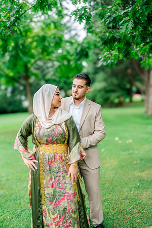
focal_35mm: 35
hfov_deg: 37.9
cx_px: 76
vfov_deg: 54.4
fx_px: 222
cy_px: 114
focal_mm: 35
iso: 200
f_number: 2
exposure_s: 1/1250
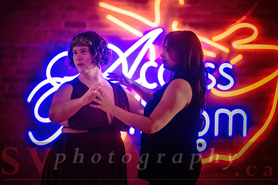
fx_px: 904
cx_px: 124
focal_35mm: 117
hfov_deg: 17.5
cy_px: 101
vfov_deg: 11.7
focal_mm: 105
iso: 2500
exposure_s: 1/200
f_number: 1.4
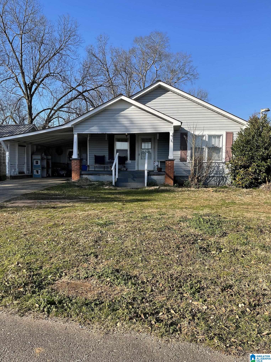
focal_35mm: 26
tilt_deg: -2.3
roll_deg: -0.4
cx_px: 136
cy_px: 181
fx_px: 271
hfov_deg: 53.1
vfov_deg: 67.3
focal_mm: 5.1
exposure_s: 1/2288
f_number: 1.6
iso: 32
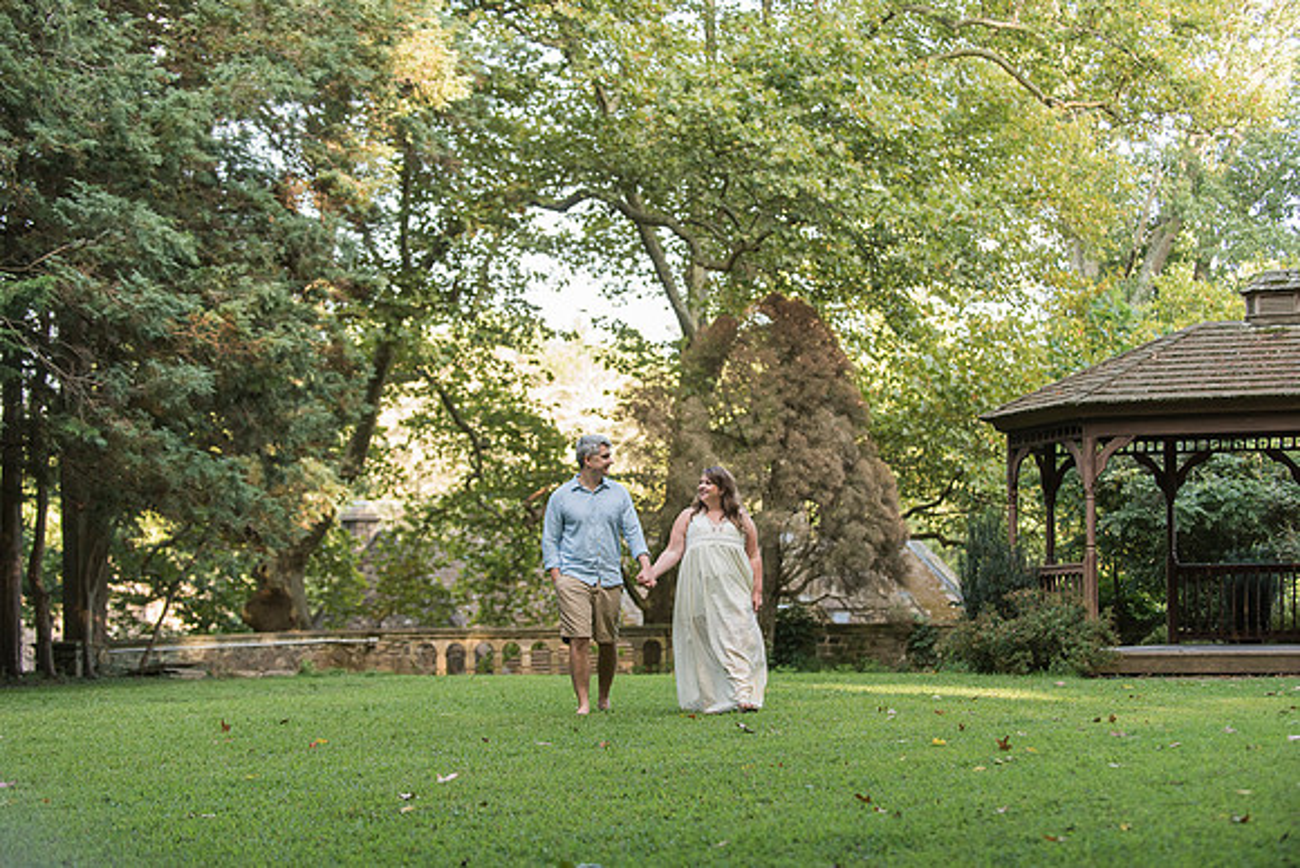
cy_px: 434
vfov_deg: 19.5
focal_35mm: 70
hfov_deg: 28.8
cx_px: 650
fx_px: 2528
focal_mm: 70
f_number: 2.8
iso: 800
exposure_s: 1/640
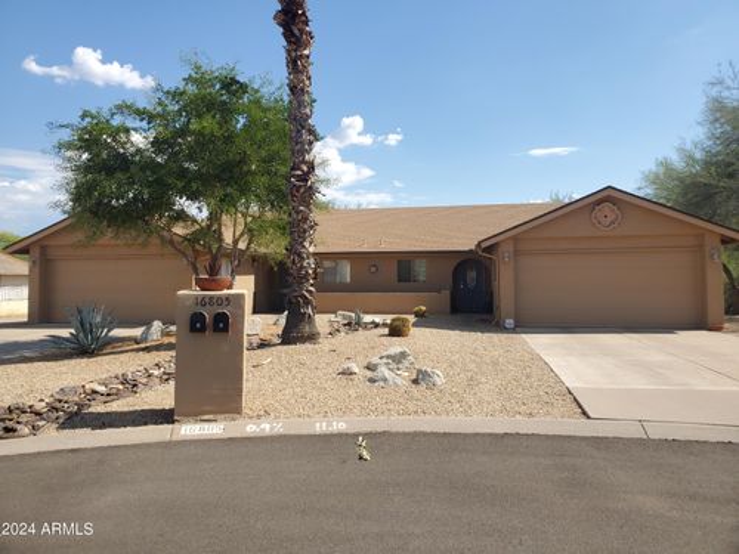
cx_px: 370
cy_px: 277
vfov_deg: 53.1
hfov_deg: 67.3
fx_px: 555
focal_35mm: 26
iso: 50
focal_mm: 4.3
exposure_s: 1/1287
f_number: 2.4
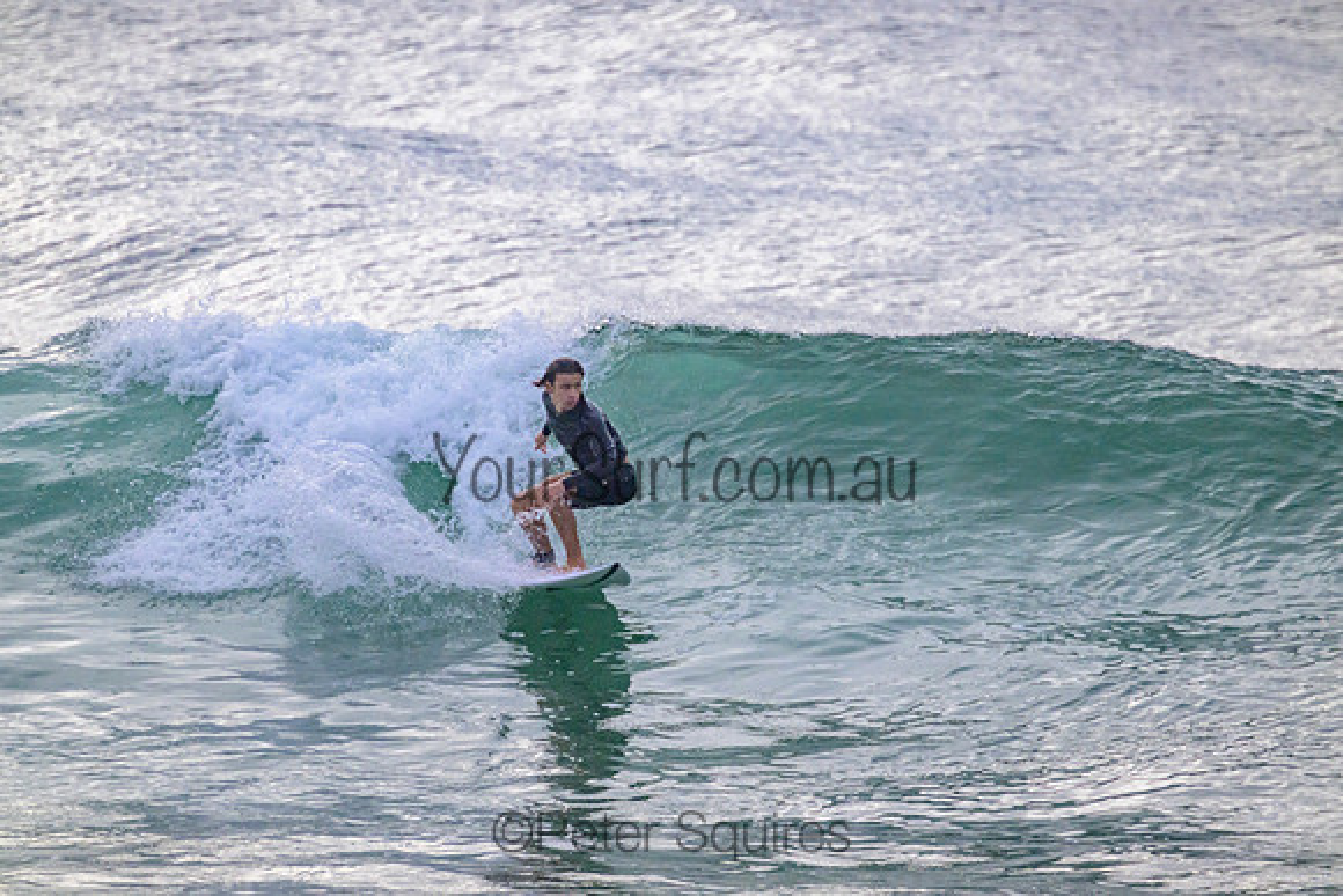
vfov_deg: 1.7
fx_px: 29850
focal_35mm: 800
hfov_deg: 2.6
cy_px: 448
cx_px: 672
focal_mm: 800
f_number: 11
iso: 2000
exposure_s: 1/2000
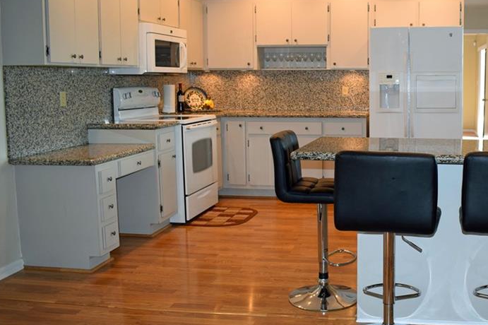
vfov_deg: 33.3
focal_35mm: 40
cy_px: 141
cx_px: 356
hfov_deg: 47.0
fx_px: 542
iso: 800
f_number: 4.5
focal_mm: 18
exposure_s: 1/80
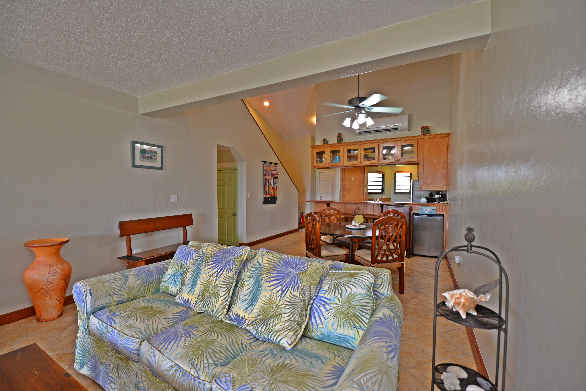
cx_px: 293
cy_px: 196
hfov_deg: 100.4
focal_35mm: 15
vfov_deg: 77.4
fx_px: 244
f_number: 4
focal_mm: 15
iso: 500
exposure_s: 1/60
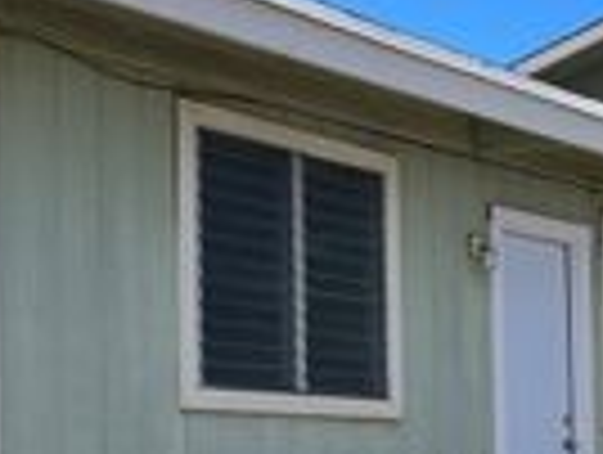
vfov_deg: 15.0
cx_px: 981
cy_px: 465
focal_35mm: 97
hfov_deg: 17.5
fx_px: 1693
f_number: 1.6
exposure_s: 1/2506
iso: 32
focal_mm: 4.2
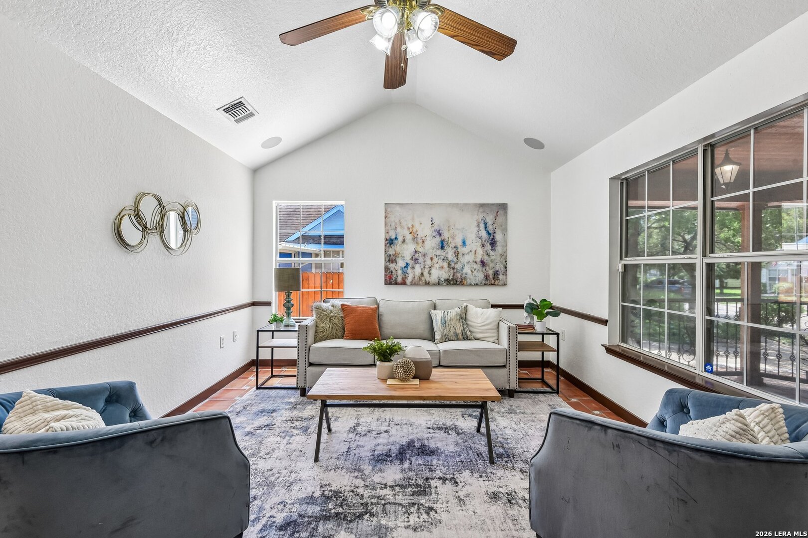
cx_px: 404
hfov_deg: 96.7
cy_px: 269
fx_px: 359
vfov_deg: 73.7
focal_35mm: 16
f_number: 8
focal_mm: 16
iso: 400
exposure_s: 1/30
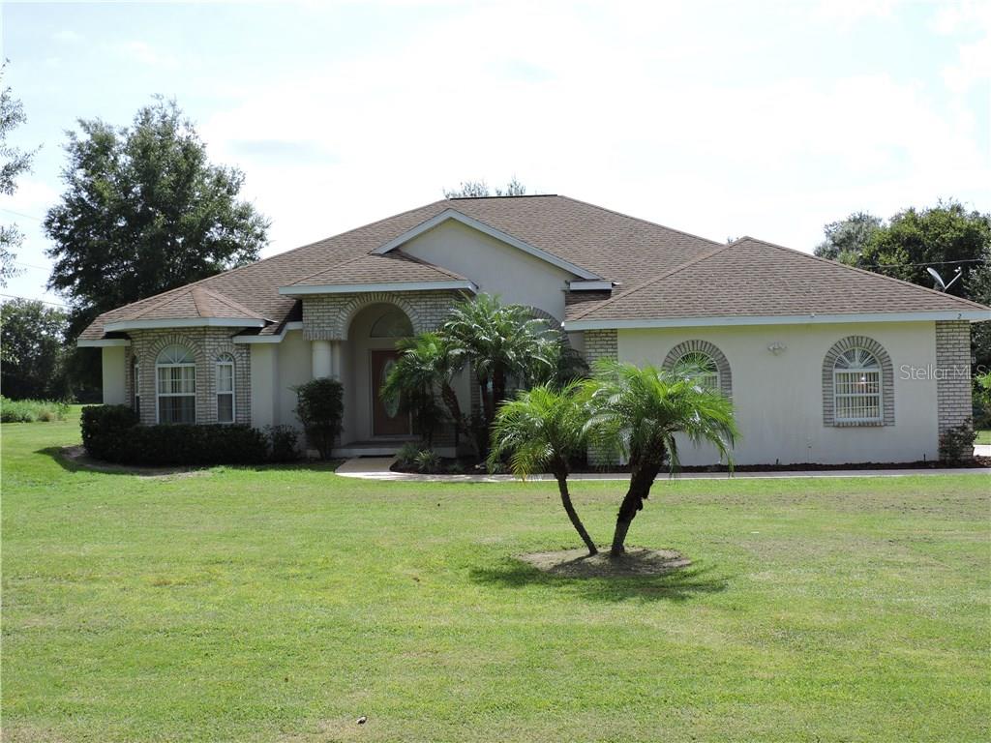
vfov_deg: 36.0
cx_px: 496
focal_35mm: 40
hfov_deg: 46.8
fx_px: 1145
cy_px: 372
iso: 100
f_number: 3.3
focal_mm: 7.1
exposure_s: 1/800
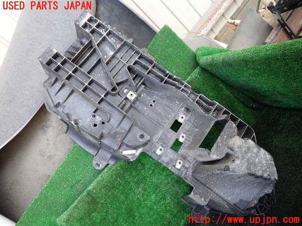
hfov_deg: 60.0
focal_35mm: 30
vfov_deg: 46.8
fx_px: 262
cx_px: 151
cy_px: 113
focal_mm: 5.4
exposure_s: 1/60
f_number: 2.3
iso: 200
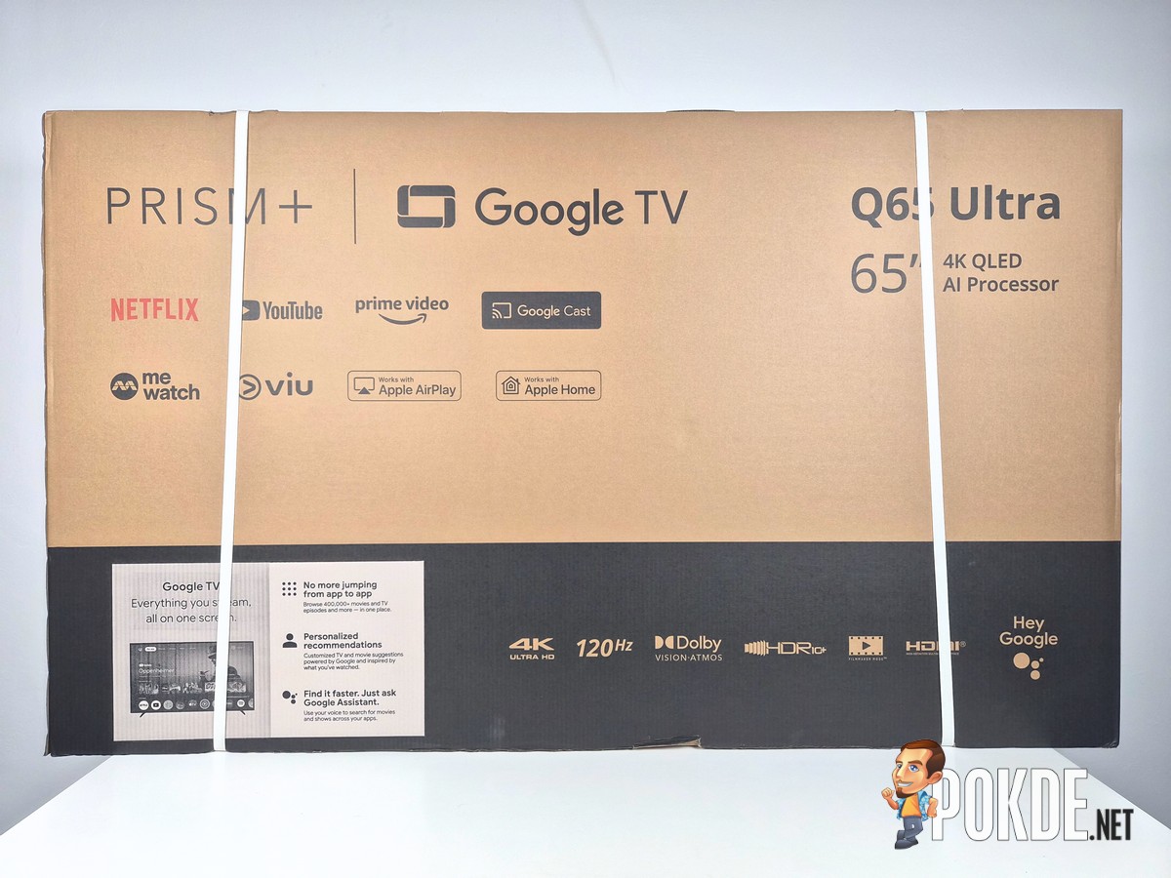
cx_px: 586
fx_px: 778
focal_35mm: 23
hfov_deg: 73.9
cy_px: 439
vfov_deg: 58.9
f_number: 1.8
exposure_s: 1/100
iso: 80
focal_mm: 5.4
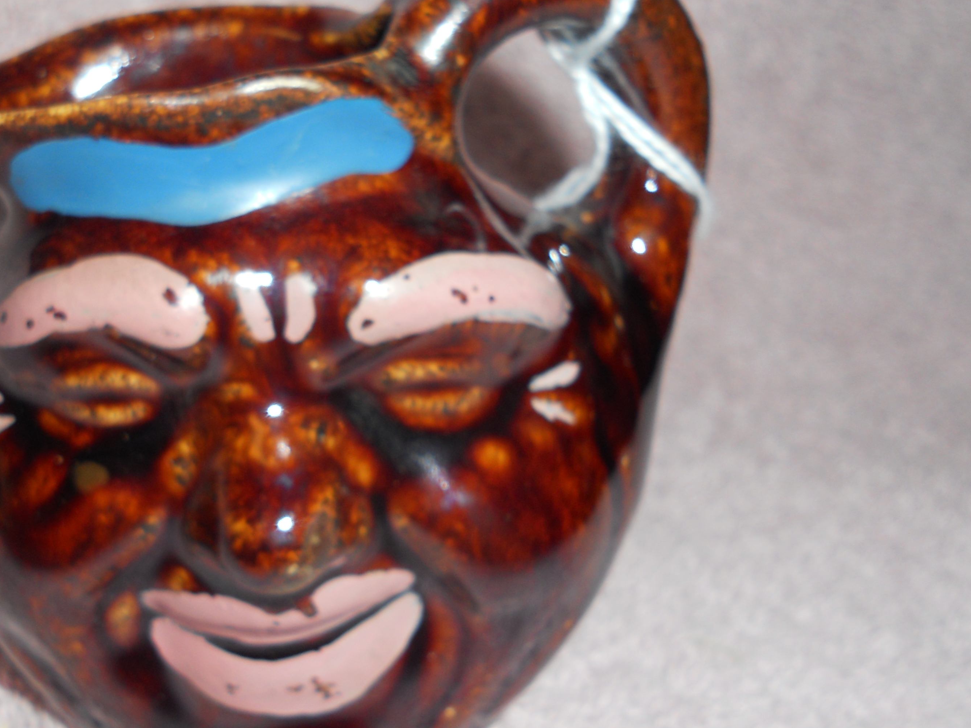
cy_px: 405
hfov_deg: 39.0
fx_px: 1346
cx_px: 290
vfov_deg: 30.2
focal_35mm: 48
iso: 80
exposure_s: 1/25
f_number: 8.8
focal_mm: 5.8
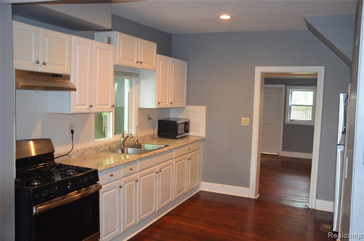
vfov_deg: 36.7
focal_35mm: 36
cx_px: 182
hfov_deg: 53.2
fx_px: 363
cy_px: 120
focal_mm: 24
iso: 1000
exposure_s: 1/60
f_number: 3.8
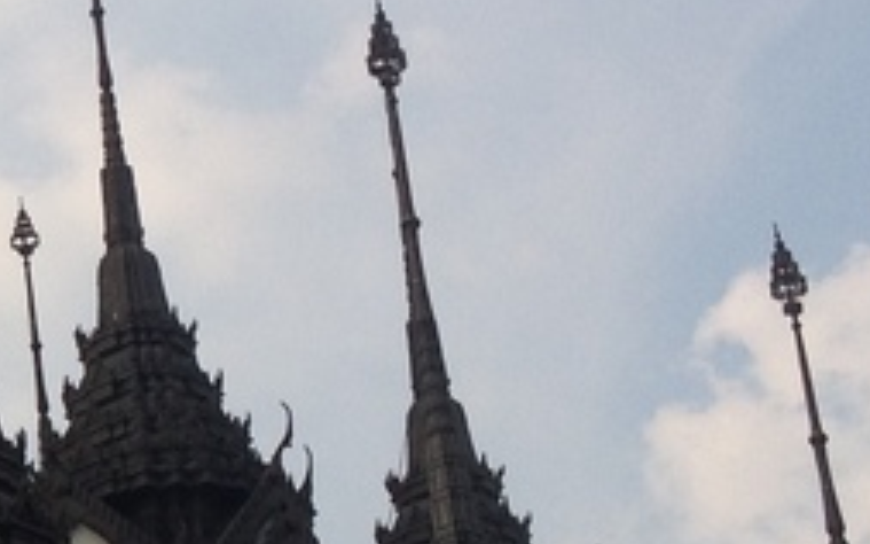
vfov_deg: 7.4
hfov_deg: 11.3
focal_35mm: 176
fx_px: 4172
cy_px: 585
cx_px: -543
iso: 64
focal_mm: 4.28
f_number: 2.4
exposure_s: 1/1126
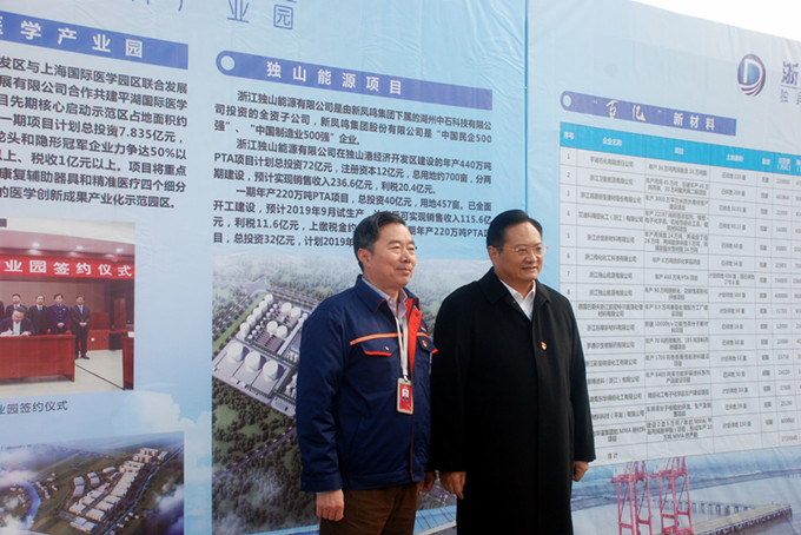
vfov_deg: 29.0
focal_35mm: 46
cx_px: 400
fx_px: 1035
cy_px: 268
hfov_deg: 42.3
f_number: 7.1
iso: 250
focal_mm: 31
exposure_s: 1/200
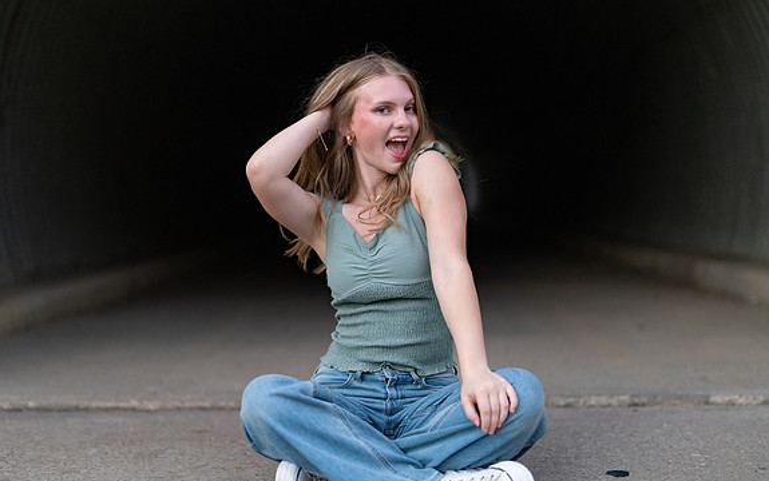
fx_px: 1279
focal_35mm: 61
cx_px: 365
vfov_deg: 21.3
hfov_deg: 33.5
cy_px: 264
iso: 640
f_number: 1.2
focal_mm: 50
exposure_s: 1/400
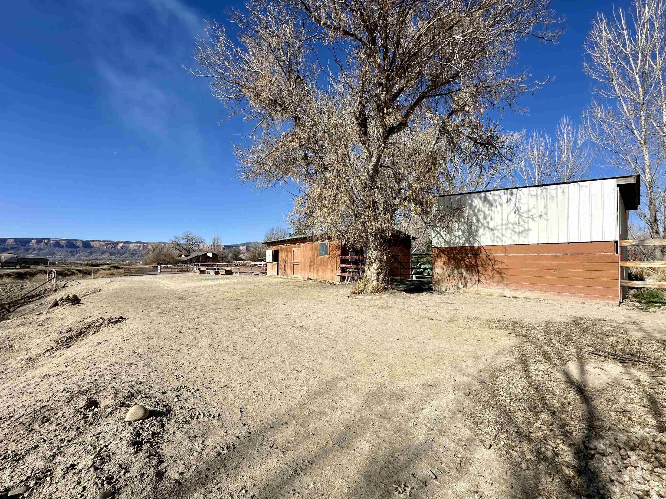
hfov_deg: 98.1
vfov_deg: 81.7
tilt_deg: +2.0
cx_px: 347
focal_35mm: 15
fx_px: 289
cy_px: 254
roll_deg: -0.3
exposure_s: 1/2681
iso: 50
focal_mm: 2.22
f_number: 2.2
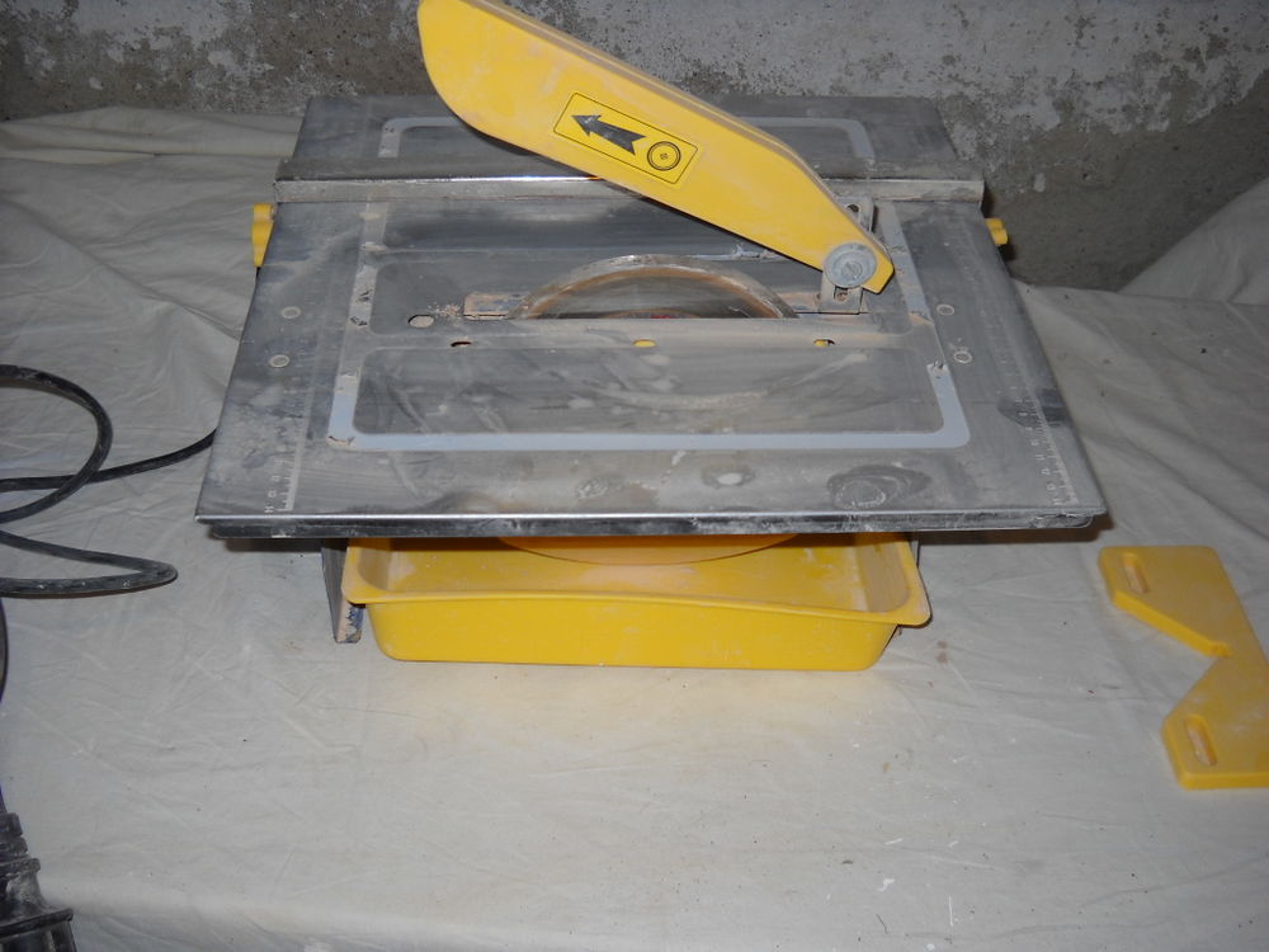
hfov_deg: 45.8
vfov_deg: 35.1
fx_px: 1503
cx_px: 634
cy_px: 476
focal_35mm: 41
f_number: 3.1
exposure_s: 1/30
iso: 64
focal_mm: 6.72
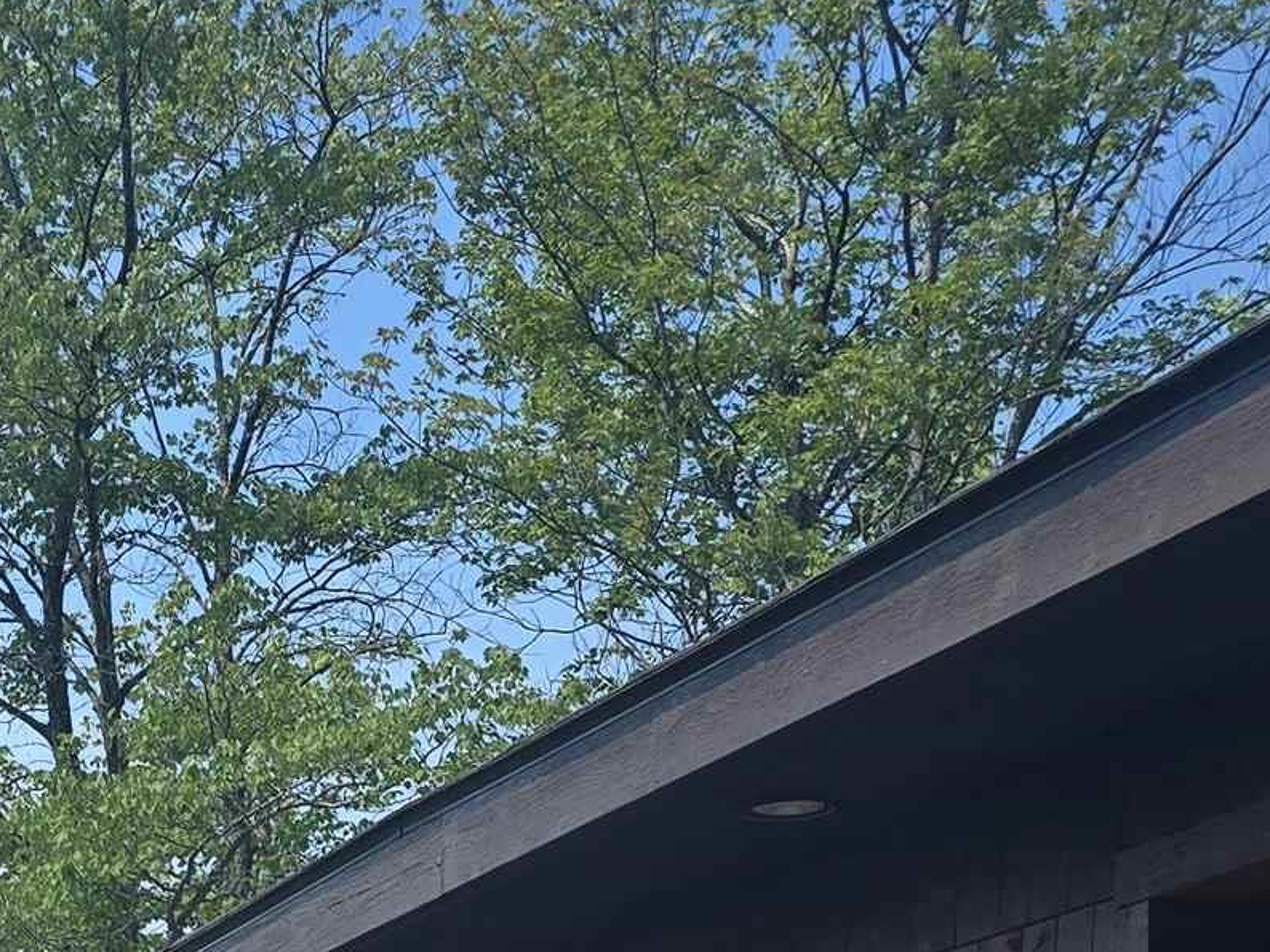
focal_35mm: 89
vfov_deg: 15.1
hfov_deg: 21.1
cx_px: -80
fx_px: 3264
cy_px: 1517
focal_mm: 6.3
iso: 12
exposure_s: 1/420
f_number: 1.7
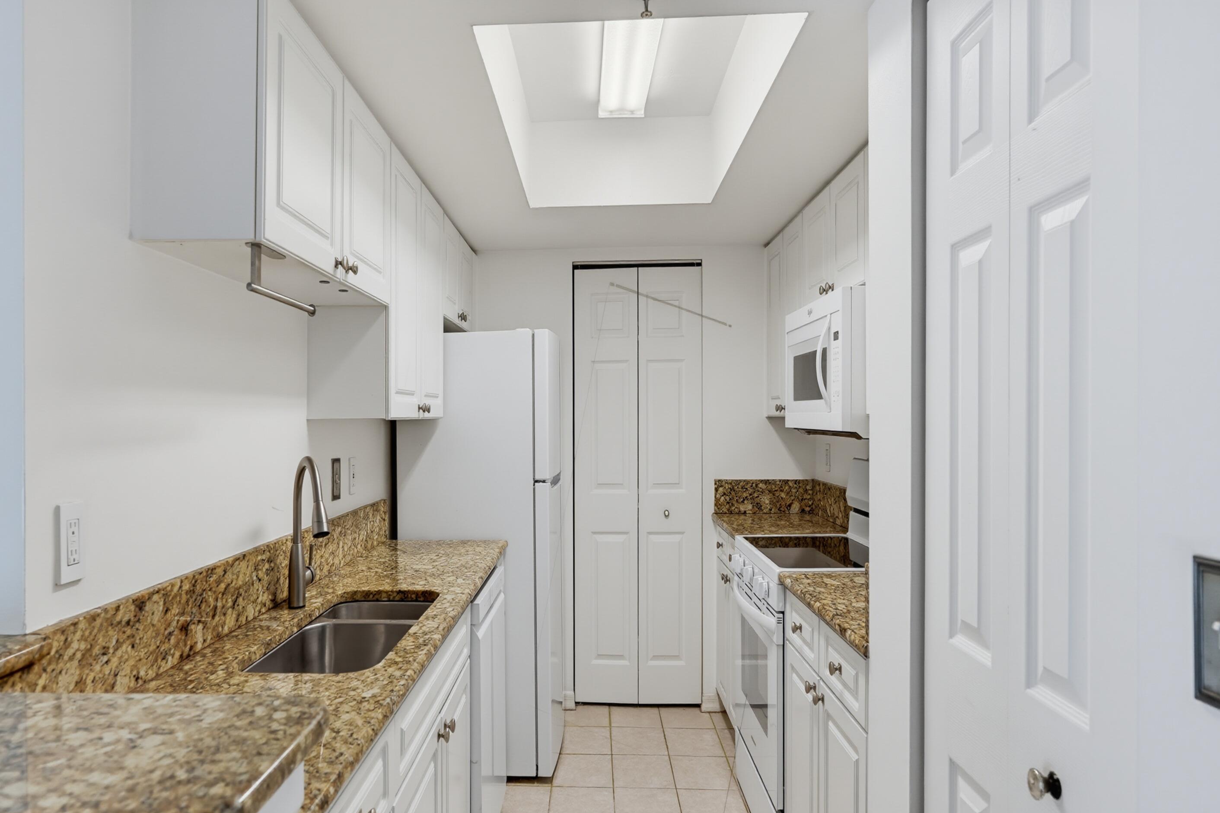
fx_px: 576
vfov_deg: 70.4
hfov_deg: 93.2
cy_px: 424
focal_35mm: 17
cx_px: 579
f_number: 4.5
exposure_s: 1/80
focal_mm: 16
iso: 800
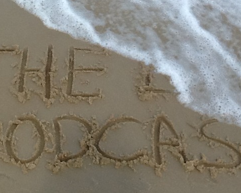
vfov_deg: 29.1
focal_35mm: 52
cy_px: 86
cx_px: 101
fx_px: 371
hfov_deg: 35.9
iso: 64
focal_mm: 2.03
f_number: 2.4
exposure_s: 1/923
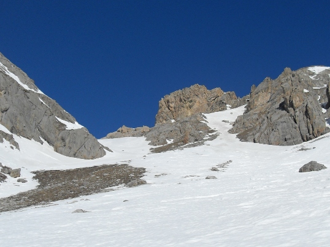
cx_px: 221
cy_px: 134
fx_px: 496
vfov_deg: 28.0
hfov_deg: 36.4
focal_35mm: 52
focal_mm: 6.3
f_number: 7
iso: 80
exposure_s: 1/750
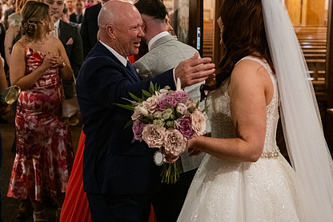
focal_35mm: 67
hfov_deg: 30.1
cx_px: 160
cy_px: 81
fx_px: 619
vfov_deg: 20.2
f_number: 3.5
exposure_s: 1/160
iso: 2500
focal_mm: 48
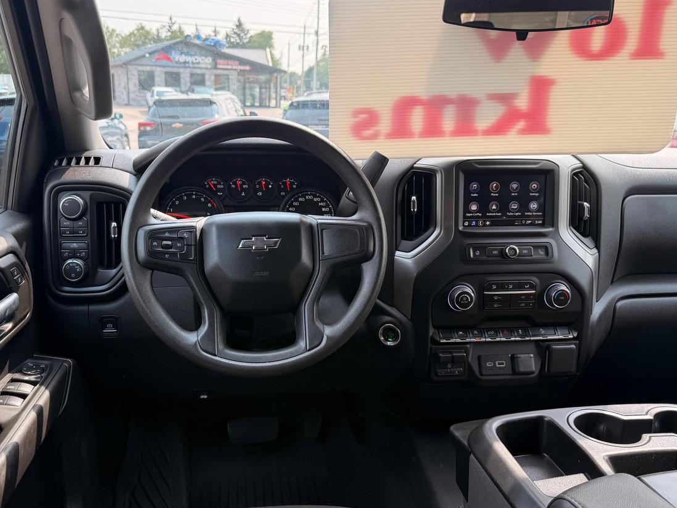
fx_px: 548
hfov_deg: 63.3
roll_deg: -1.8
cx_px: 301
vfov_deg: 49.8
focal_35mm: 28
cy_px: 249
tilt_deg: -15.1
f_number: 1.78
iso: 80
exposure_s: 1/445
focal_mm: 6.76
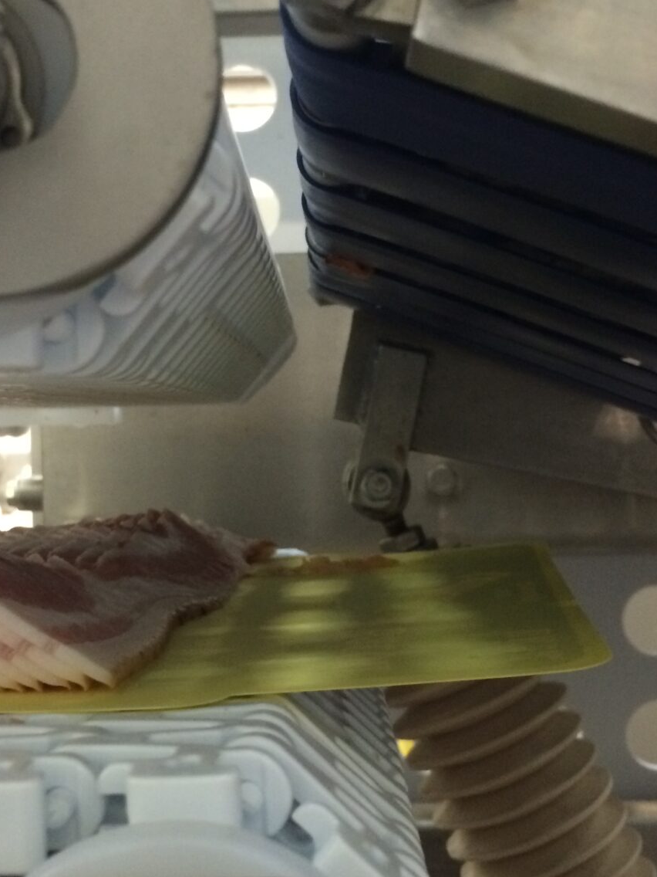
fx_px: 1240
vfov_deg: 38.9
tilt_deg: -0.5
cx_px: 303
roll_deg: +0.1
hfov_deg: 29.7
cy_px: 445
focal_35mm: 49
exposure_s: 1/24
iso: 320
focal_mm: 4.15
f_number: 2.2
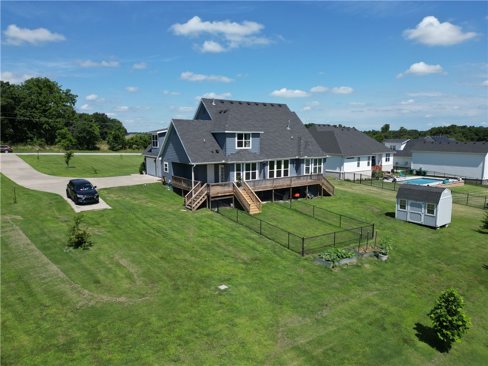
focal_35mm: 24
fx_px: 338
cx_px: 244
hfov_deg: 71.6
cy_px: 183
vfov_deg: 56.8
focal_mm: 6.72
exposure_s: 1/3000
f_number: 1.7
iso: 110
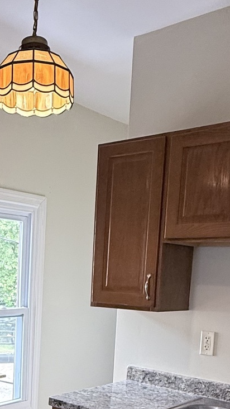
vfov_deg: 40.1
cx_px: 51
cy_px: 358
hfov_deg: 24.6
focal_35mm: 48
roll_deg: -2.8
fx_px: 520
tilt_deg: -9.2
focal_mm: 2.22
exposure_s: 1/99
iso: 160
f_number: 2.2
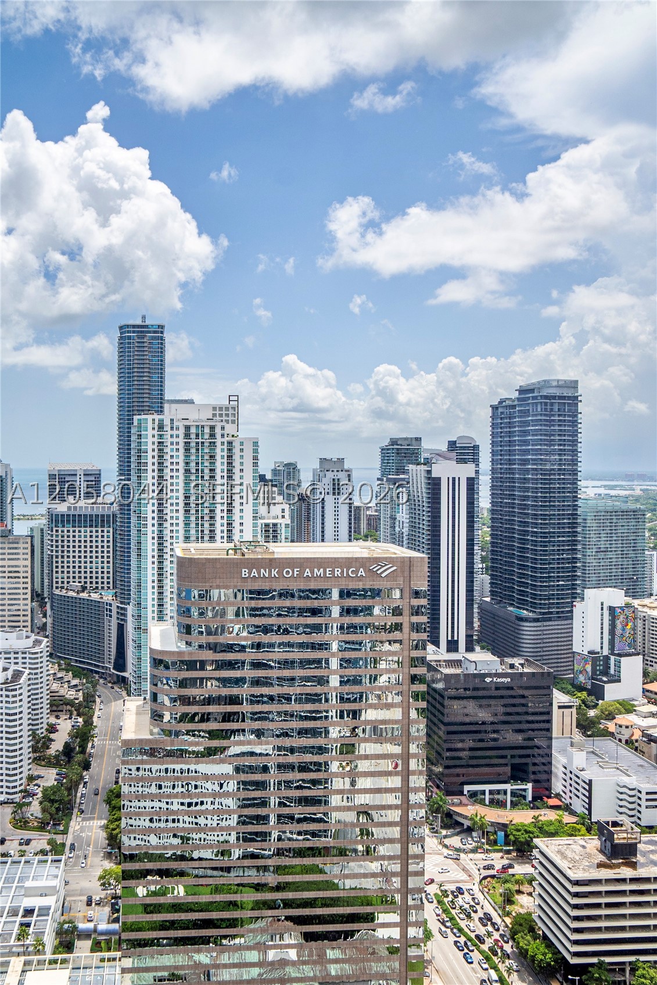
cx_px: 328
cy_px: 492
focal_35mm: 30
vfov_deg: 61.9
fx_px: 821
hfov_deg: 43.6
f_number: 6.3
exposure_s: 1/1600
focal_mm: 20
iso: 250
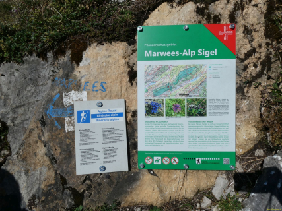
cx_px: 141
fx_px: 195
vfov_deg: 56.8
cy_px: 106
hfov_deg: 71.6
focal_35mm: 24
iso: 80
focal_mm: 4.3
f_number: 7.1
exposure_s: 1/800
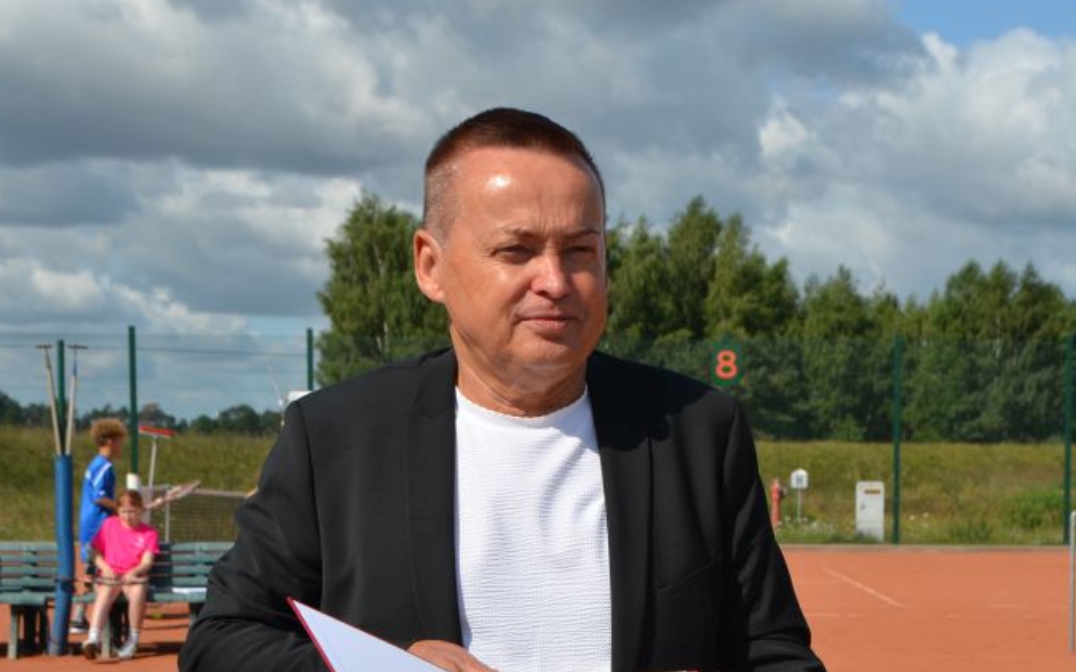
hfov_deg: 24.0
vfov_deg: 15.1
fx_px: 2521
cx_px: 707
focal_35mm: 86
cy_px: 514
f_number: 9
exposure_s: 1/320
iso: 100
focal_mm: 38
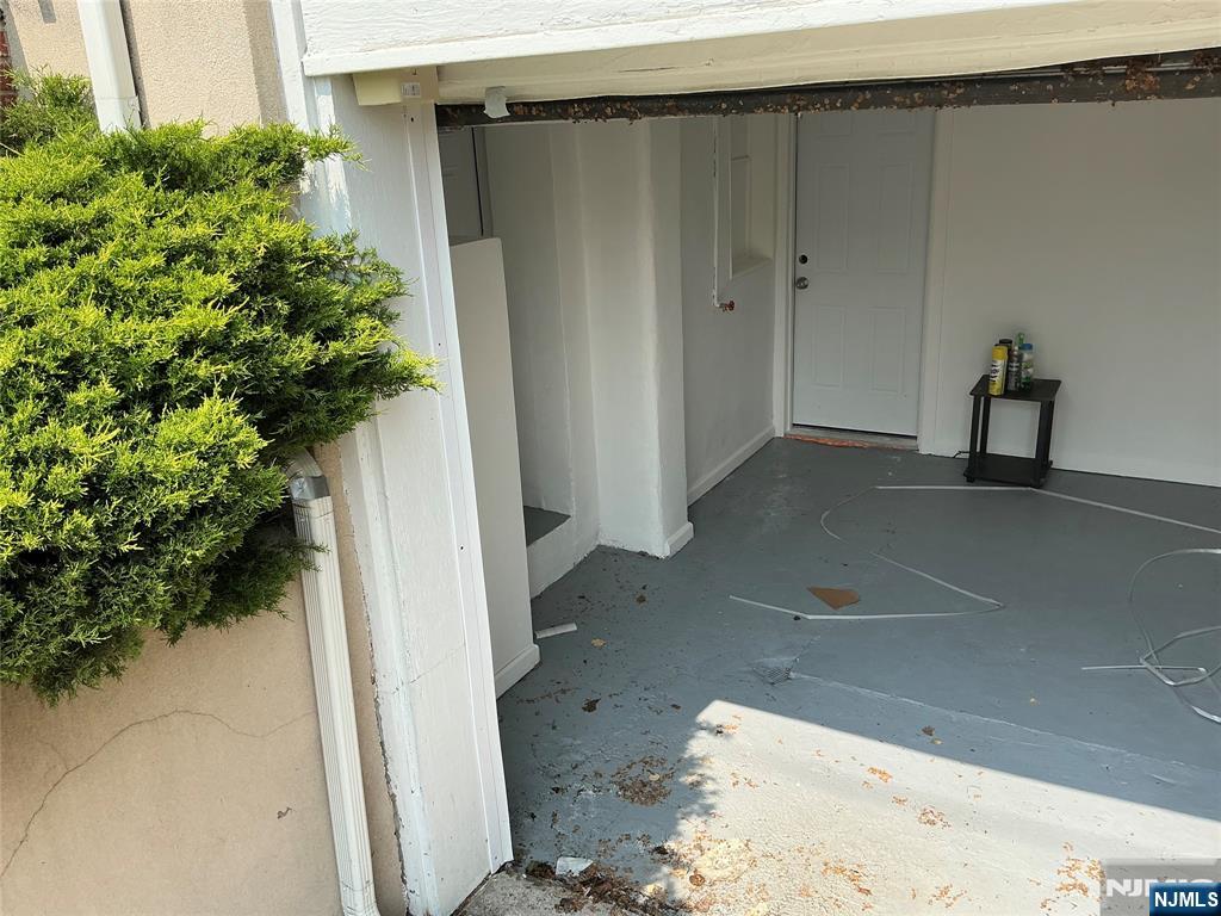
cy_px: 458
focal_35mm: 28
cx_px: 610
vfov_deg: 49.7
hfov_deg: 63.4
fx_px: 988
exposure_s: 1/842
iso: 25
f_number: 1.8
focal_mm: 3
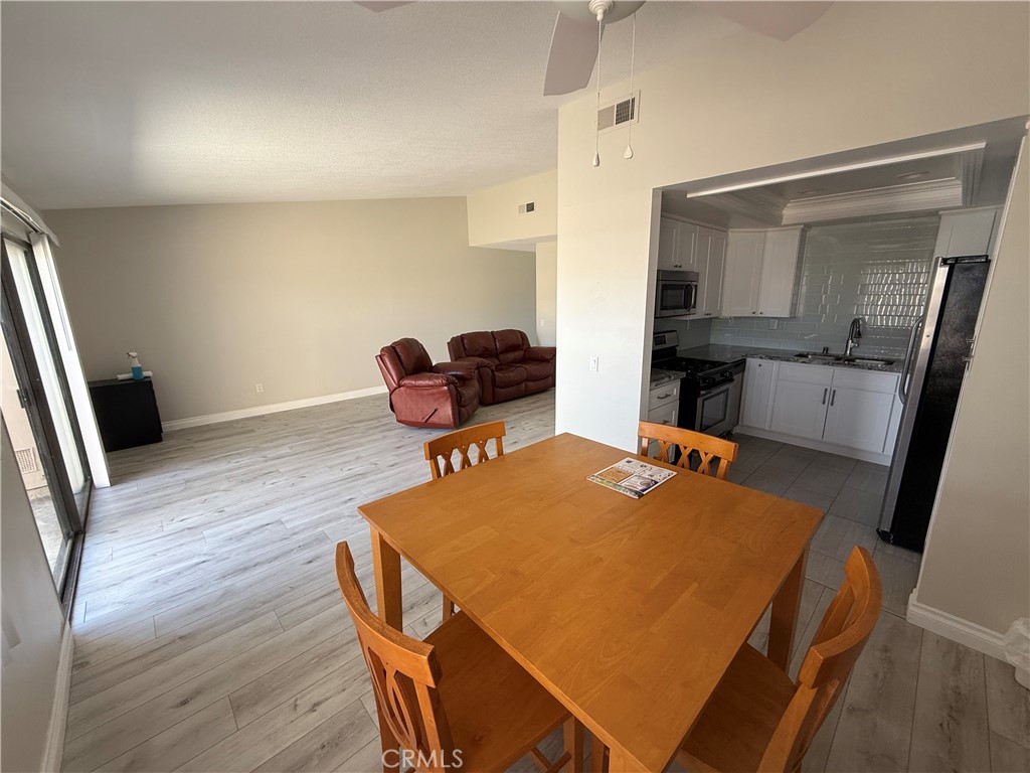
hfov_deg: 102.1
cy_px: 386
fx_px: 417
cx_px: 515
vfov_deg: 85.7
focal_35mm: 14
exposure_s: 1/99
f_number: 2.2
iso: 125
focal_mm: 2.22
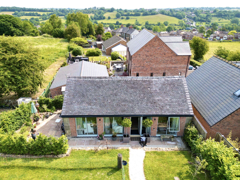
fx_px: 166
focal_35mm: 24
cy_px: 90
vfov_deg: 56.8
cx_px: 120
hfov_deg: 71.6
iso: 200
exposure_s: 1/1500
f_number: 1.7
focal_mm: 6.72
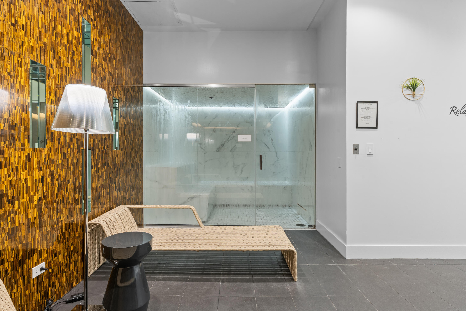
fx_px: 259
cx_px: 233
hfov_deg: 84.0
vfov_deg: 61.9
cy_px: 156
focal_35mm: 20
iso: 500
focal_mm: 20
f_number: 11
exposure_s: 1.3
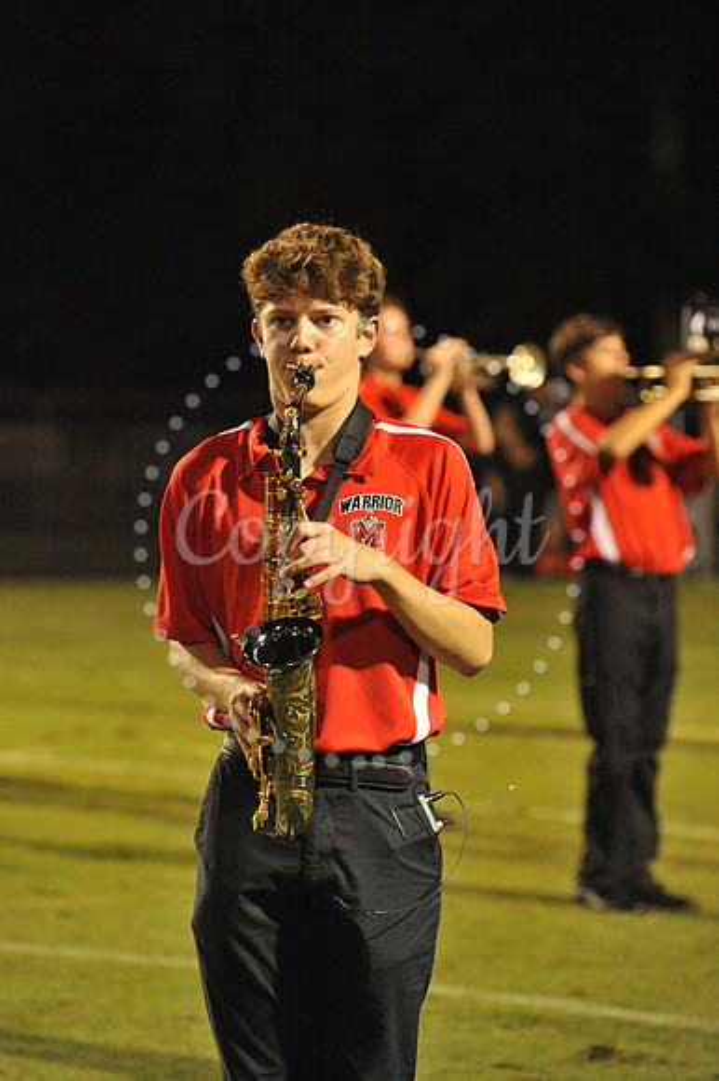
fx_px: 5998
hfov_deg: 6.9
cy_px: 540
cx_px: 360
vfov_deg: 10.3
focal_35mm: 200
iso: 6400
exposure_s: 1/200
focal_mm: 200
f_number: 5.6
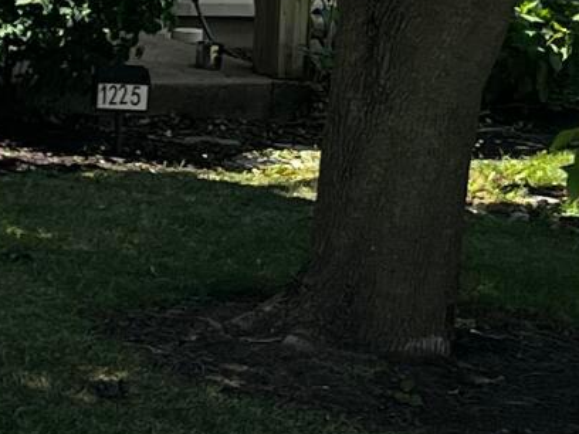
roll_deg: -3.7
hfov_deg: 9.7
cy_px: 7
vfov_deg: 7.7
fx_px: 3195
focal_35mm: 191
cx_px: -548
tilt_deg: -5.8
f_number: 1.5
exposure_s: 1/2513
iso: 50
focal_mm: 5.7
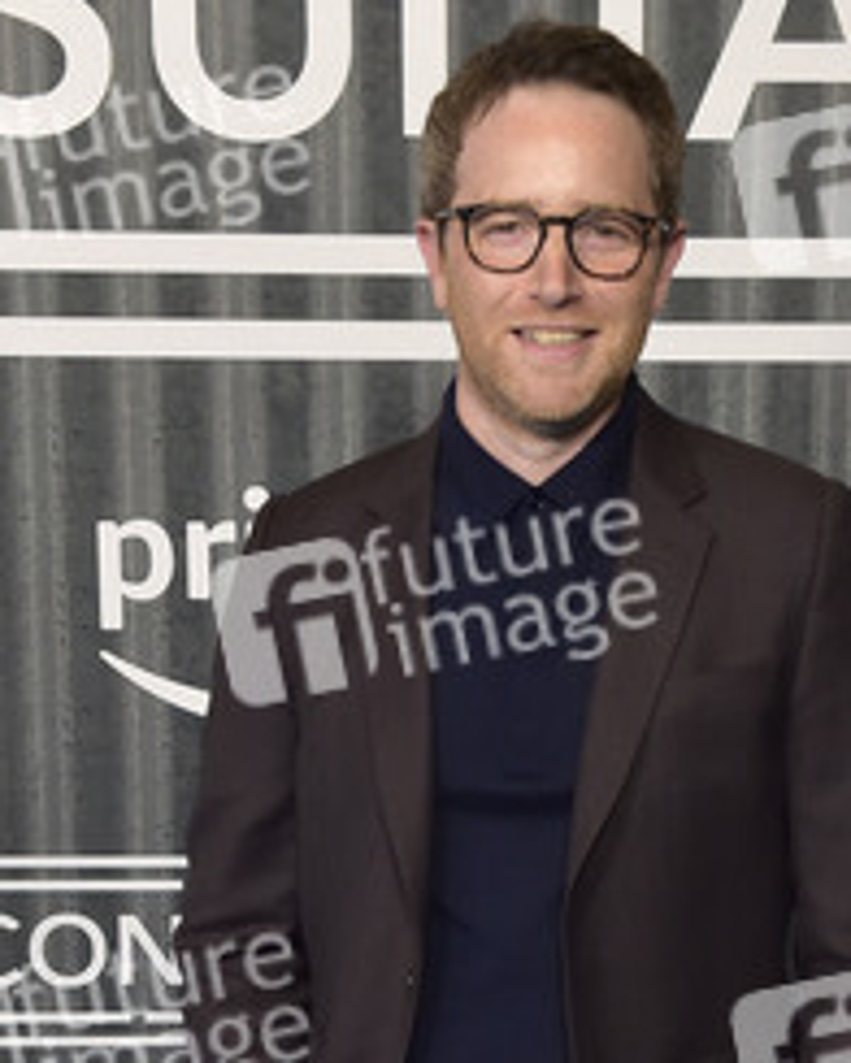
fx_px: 2172
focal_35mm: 69
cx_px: 562
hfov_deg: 22.1
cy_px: 820
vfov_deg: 27.1
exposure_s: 1/250
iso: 2500
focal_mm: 45
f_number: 6.3
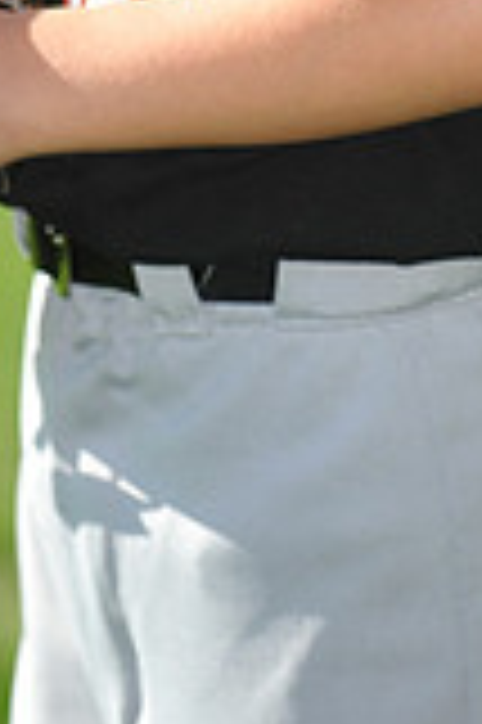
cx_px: 149
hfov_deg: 2.2
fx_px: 12699
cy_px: -481
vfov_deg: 3.3
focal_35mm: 631
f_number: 4
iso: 200
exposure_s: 1/1000
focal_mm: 175
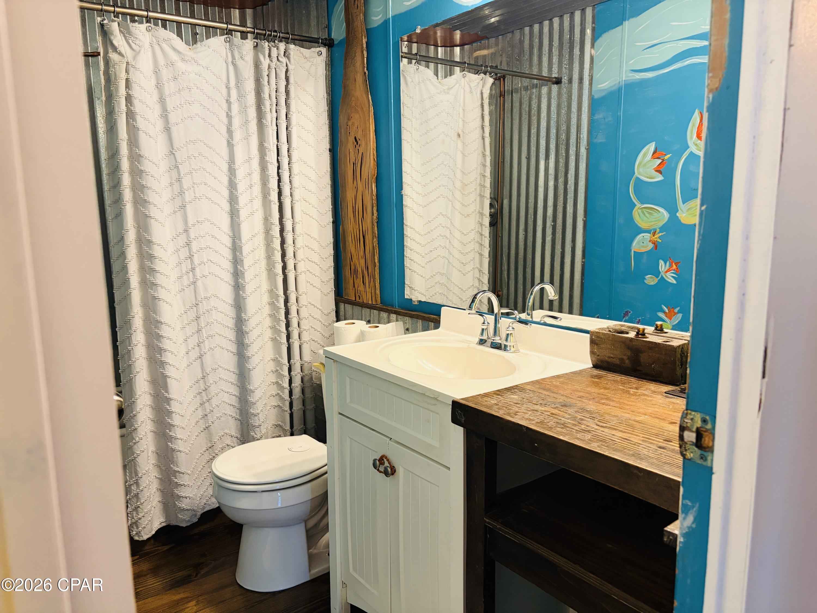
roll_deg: +1.4
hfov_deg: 67.3
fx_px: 614
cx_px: 408
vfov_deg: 53.1
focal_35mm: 26
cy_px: 306
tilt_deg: -8.8
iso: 200
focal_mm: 5.96
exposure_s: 1/60
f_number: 1.6
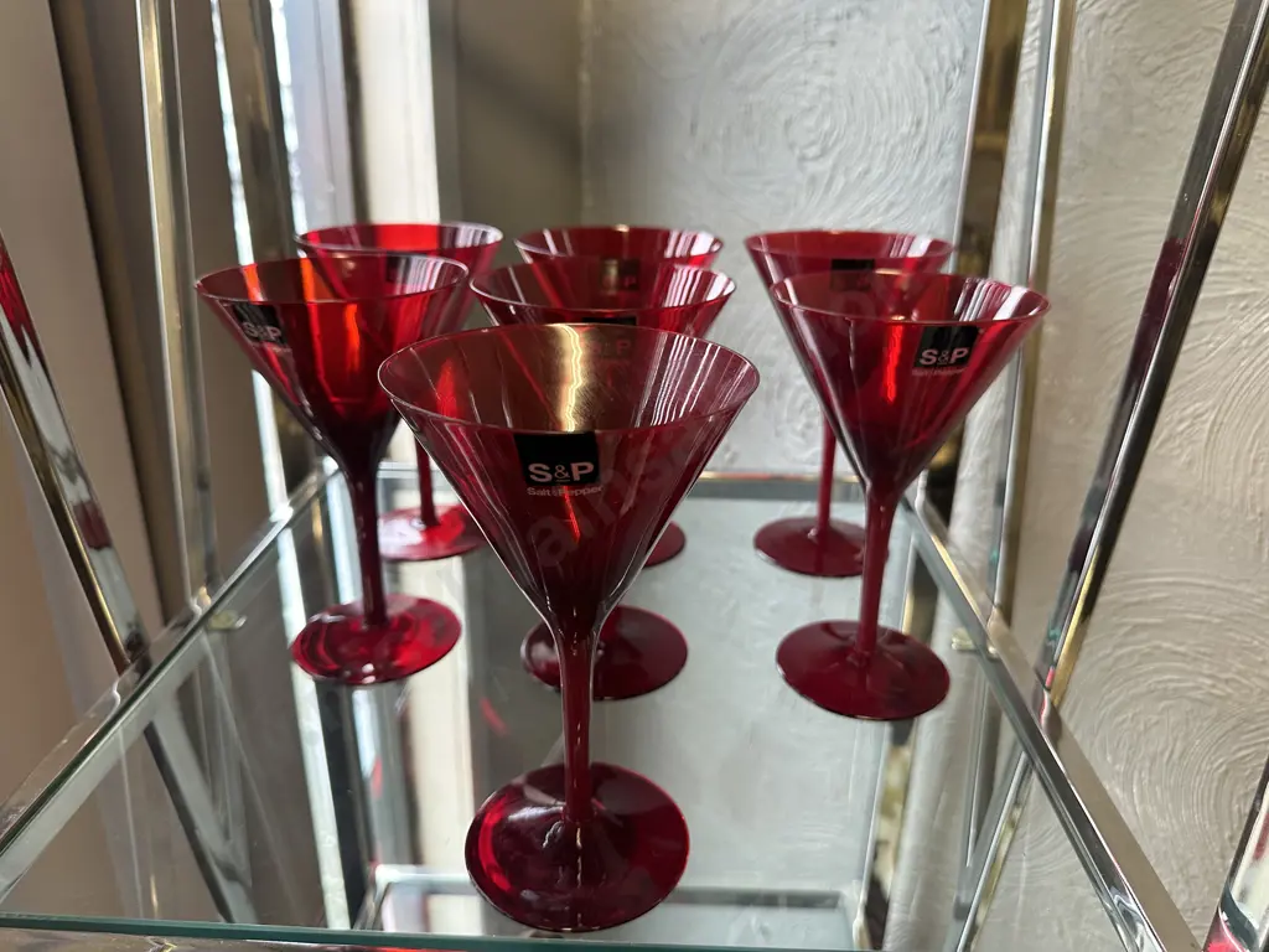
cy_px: 476
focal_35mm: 24
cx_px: 634
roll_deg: -0.7
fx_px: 880
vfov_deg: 56.8
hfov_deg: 71.6
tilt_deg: -21.3
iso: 200
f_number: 1.78
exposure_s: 1/100
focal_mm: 6.86
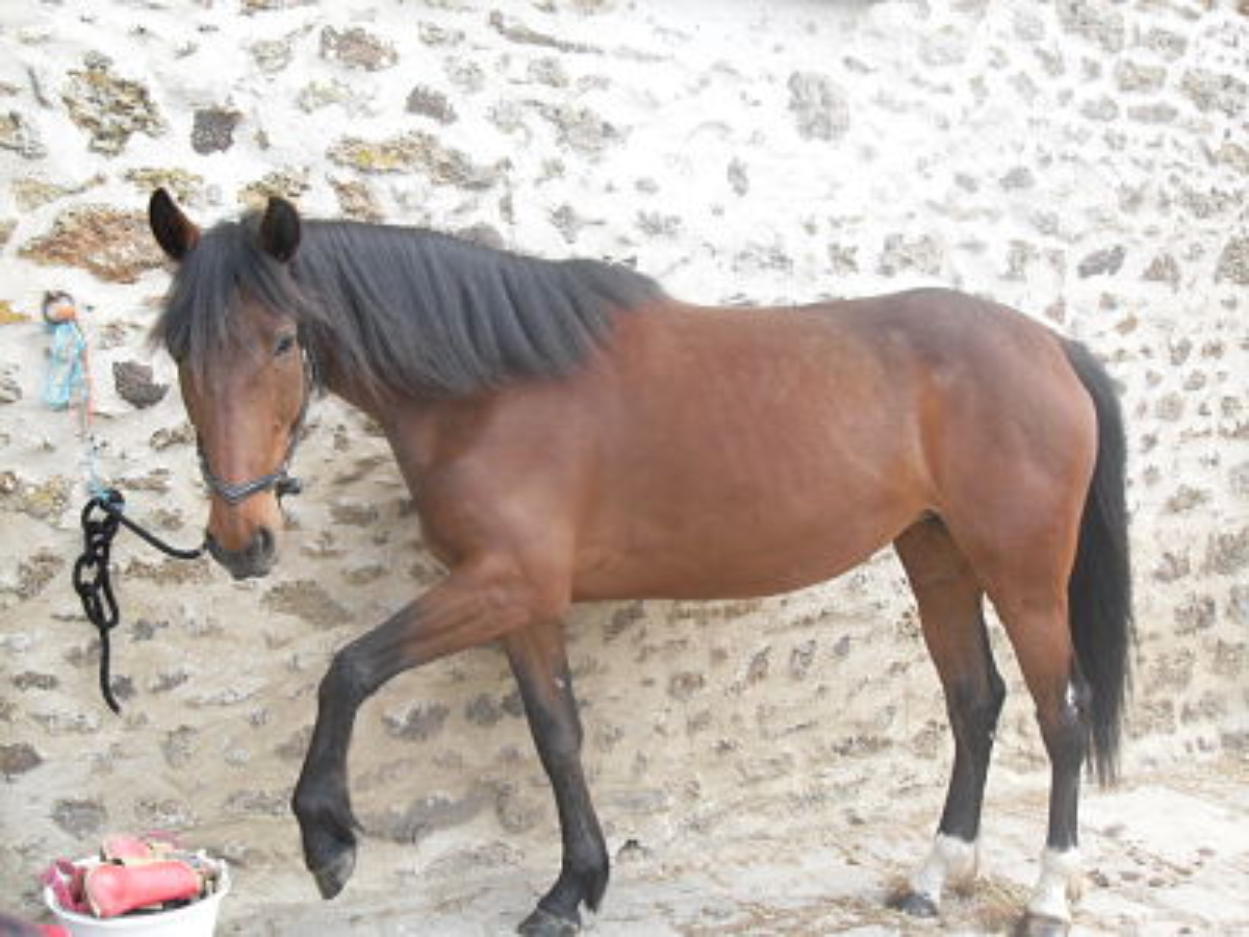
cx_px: 624
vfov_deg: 38.7
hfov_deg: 50.1
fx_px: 1335
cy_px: 468
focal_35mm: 37
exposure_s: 1/350
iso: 80
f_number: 2.8
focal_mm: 6.3
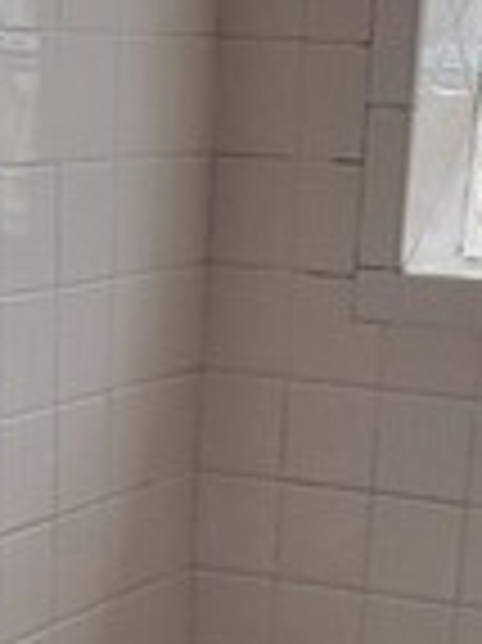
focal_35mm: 98
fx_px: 1822
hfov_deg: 15.0
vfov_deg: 17.2
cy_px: 1081
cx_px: 171
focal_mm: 2.2
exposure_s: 1/60
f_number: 2.2
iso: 64
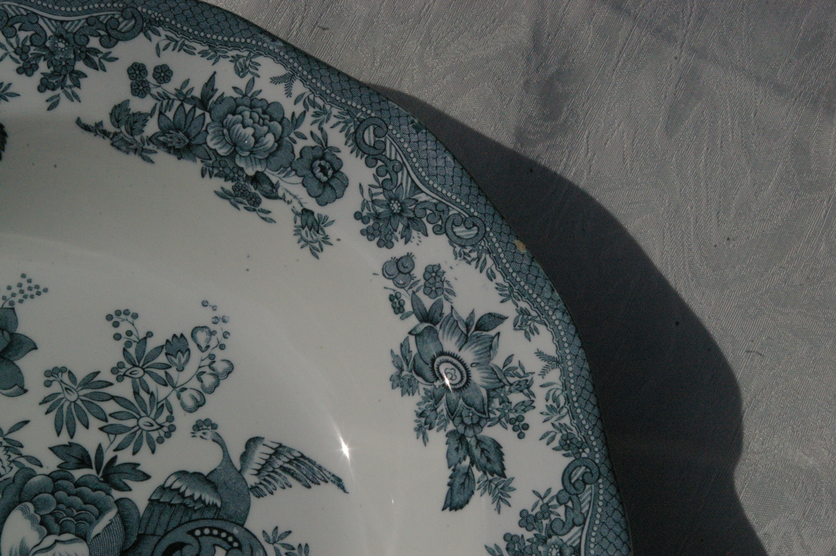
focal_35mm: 39
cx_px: 418
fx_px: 905
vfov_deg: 34.1
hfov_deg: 49.6
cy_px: 278
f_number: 16
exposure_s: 1/1500
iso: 1600
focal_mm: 26
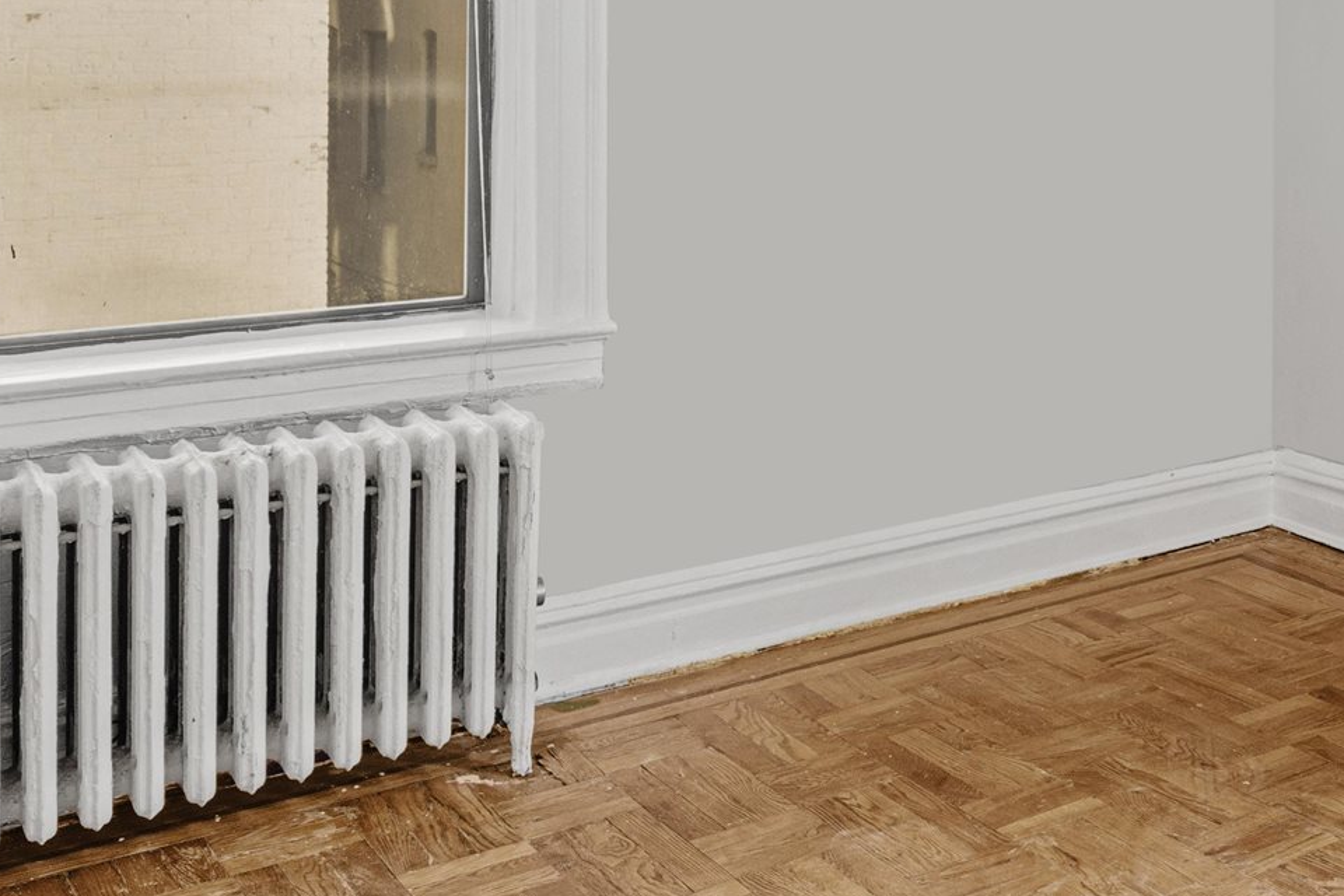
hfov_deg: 34.9
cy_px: 53
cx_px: 1501
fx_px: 1792
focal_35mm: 48
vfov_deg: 26.9
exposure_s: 1/6
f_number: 8
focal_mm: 15
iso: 640
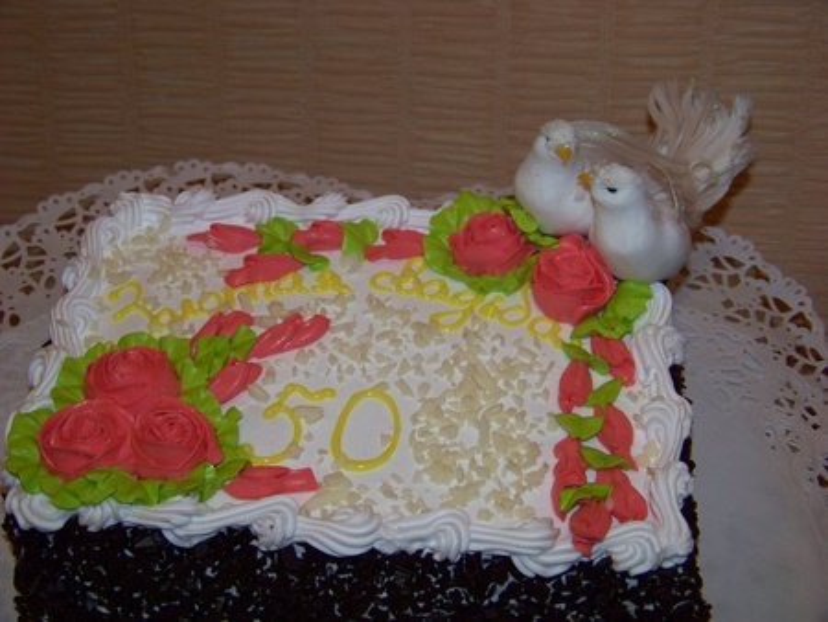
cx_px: 414
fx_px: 1029
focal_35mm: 43
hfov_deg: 43.8
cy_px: 311
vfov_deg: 33.6
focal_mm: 6.75
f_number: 2.8
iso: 200
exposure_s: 1/30
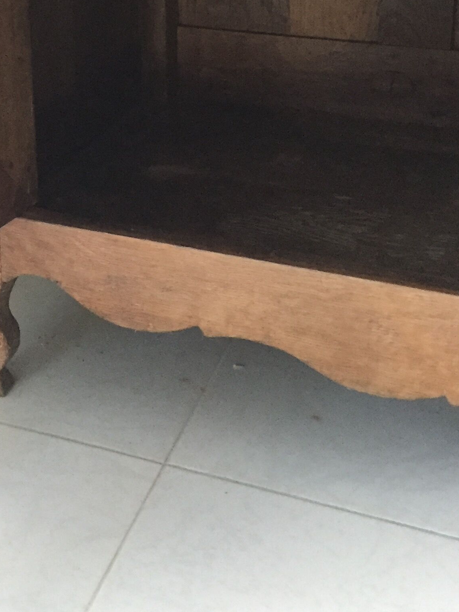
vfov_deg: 29.9
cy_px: 62
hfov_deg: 23.3
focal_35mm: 62
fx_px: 1096
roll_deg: +3.0
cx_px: 89
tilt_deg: -17.8
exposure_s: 1/17
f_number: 2.2
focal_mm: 4.15
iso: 250
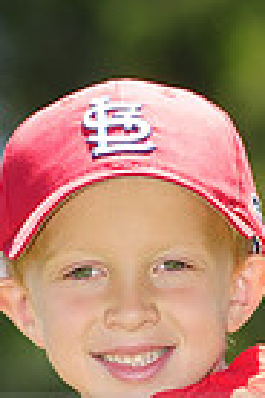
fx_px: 8358
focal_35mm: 757
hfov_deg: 1.8
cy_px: 433
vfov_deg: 2.7
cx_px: 71
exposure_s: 1/640
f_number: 4
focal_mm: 120
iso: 200
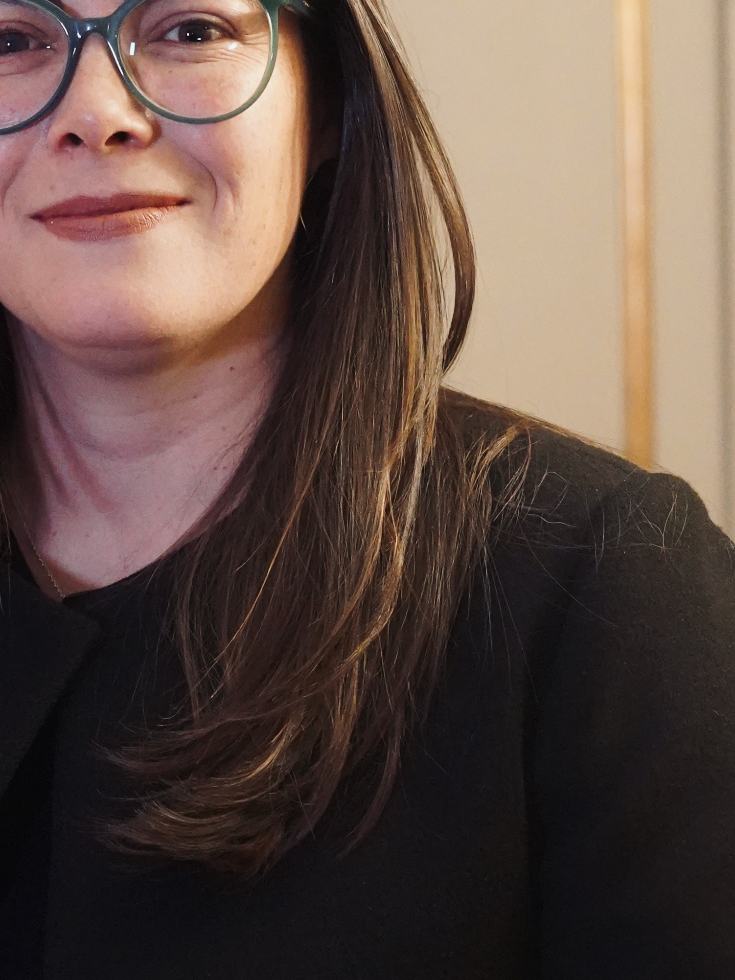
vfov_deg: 13.7
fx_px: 4077
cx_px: 277
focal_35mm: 144
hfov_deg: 10.3
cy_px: 541
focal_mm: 50
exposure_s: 1/160
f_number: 4
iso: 10000
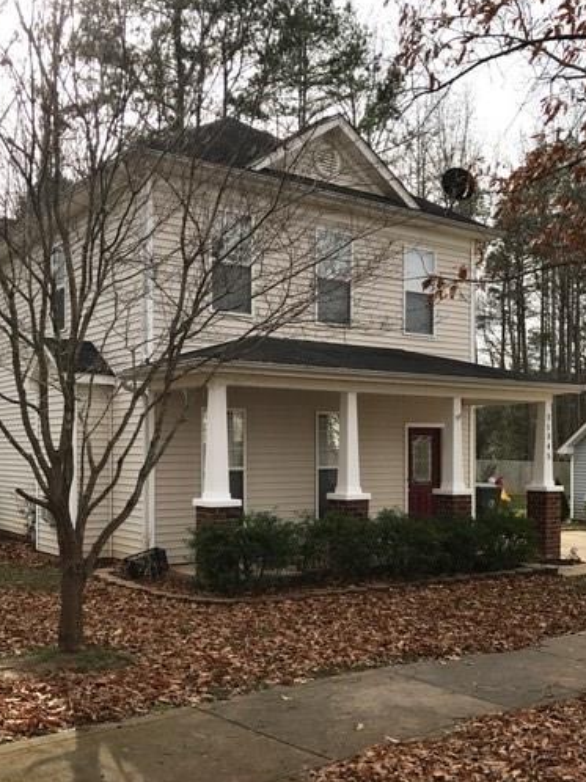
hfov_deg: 39.6
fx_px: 813
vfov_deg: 51.1
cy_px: 468
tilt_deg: -0.7
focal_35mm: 36
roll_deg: -0.1
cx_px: 302
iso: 20
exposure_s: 1/967
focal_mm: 3.99
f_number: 1.8
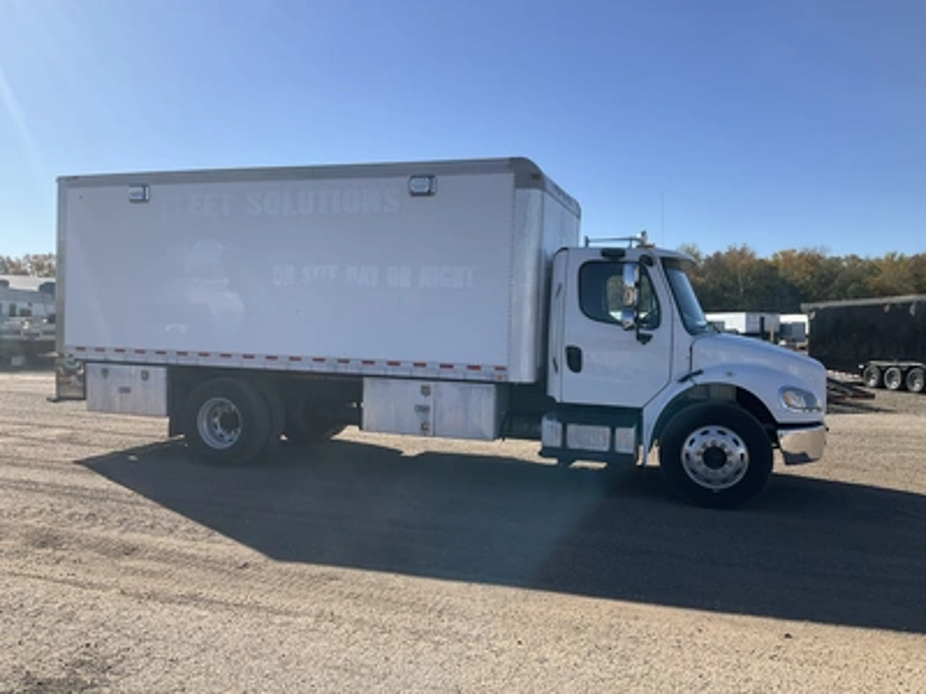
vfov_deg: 48.2
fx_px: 776
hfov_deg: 61.7
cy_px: 347
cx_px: 463
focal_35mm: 29
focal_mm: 3
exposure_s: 1/1786
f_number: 1.8
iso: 25
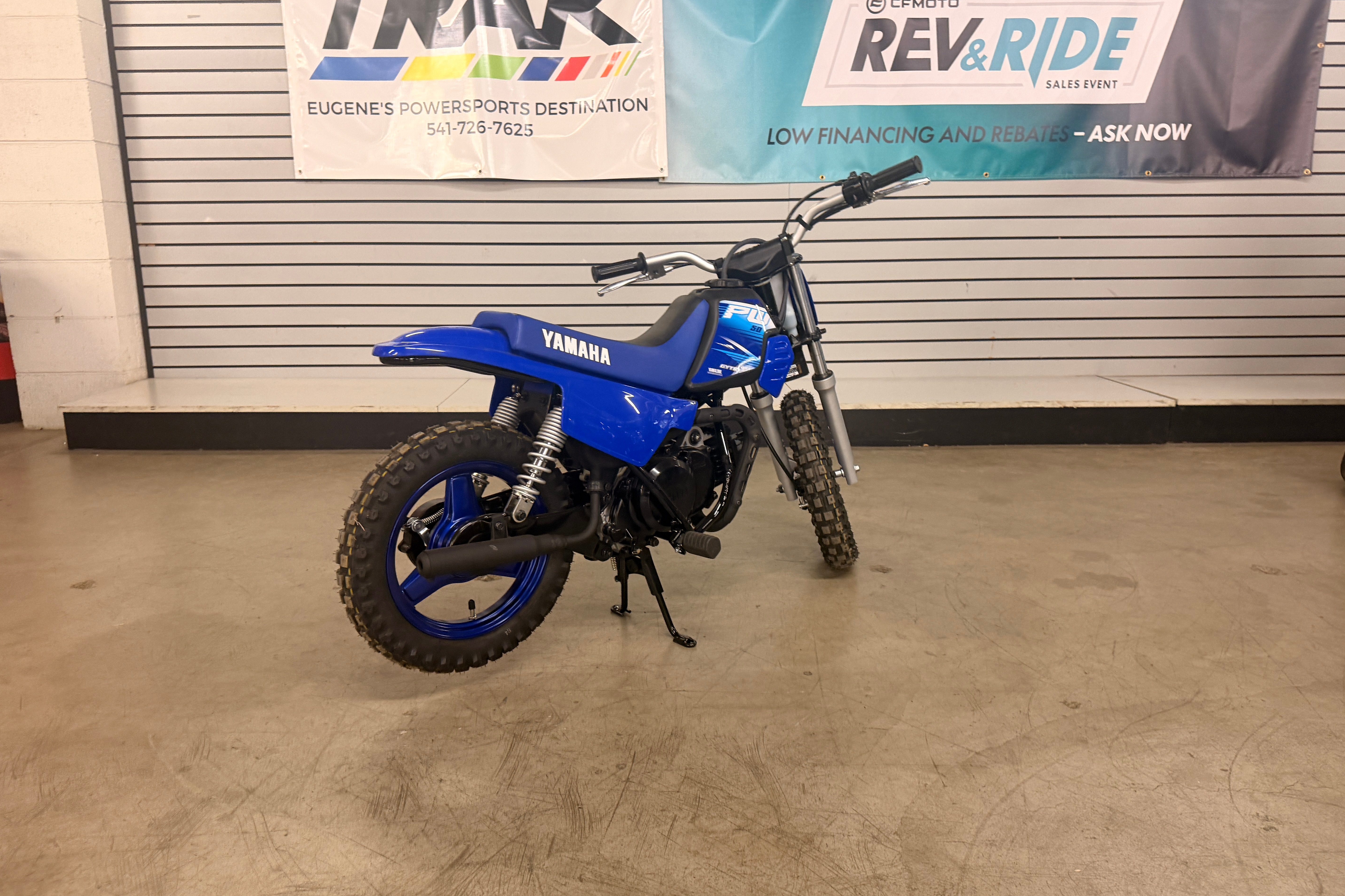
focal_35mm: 25
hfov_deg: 71.5
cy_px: 455
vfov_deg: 51.3
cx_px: 672
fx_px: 934
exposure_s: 1/60
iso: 250
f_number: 1.78
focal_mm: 6.76
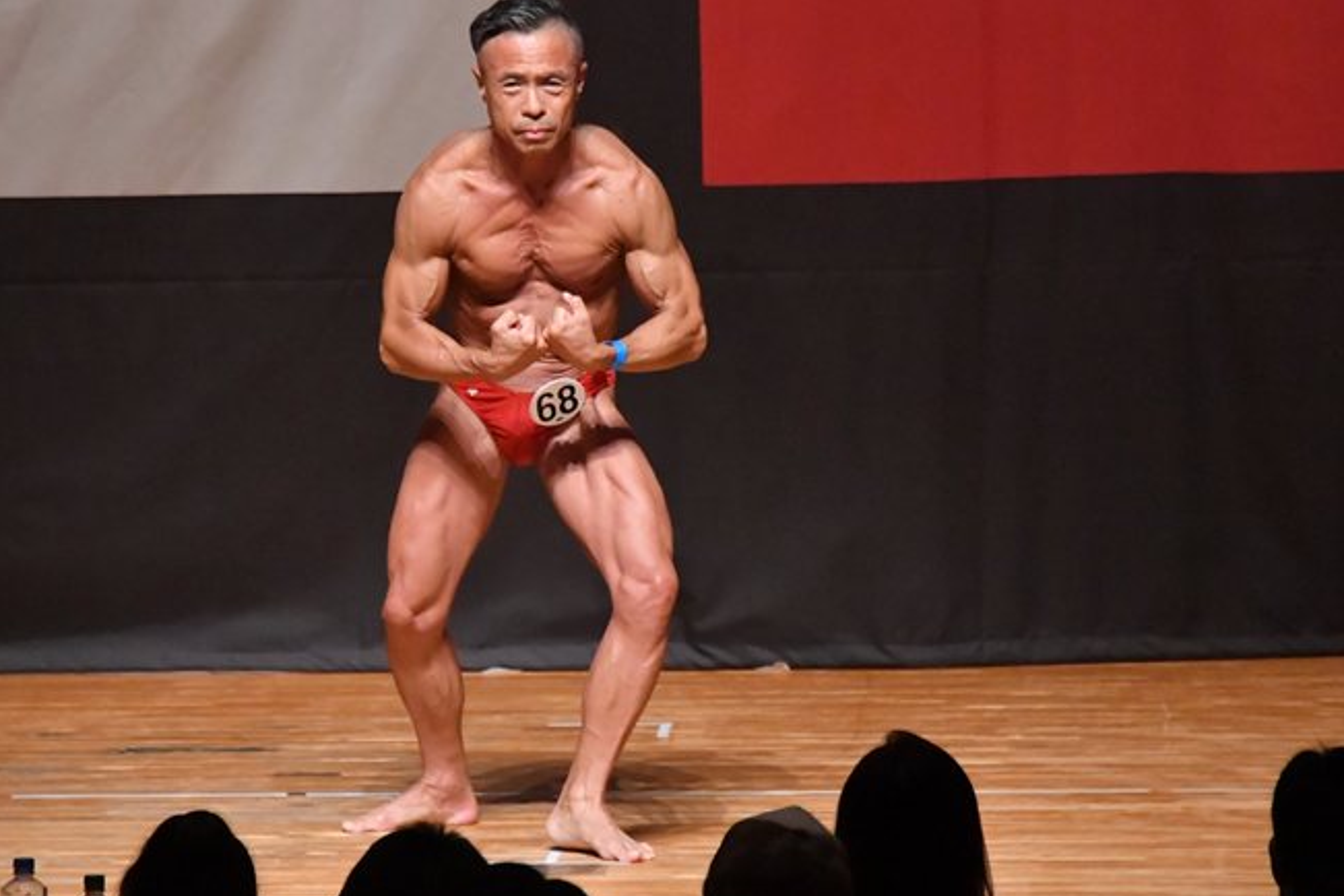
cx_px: 561
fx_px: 13327
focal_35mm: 357
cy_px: 398
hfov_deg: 5.8
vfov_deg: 3.9
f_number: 5.6
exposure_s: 1/400
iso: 10000
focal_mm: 200
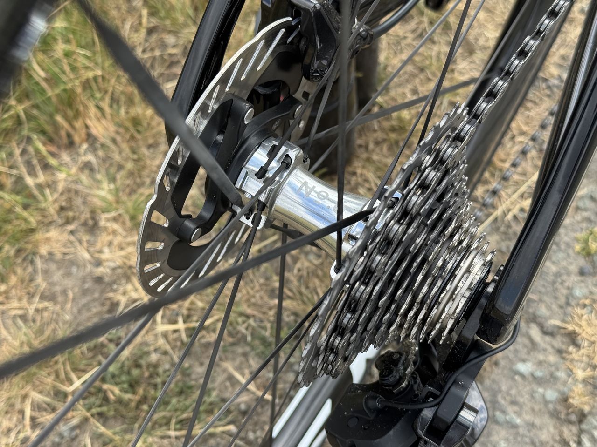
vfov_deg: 30.3
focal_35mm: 48
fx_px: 828
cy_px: 224
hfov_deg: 39.7
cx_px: 298
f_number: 1.78
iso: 64
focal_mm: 6.76
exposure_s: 1/1059
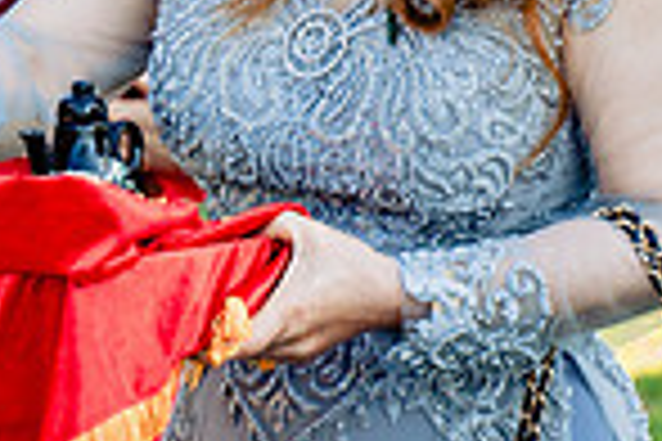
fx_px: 5608
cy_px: -109
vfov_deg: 4.5
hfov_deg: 6.7
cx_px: 27
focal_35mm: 305
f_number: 4
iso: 100
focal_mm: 69
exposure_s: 1/160
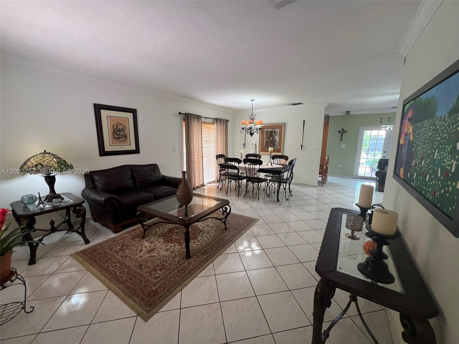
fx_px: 172
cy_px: 172
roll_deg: +0.4
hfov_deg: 106.2
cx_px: 230
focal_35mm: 13
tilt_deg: -10.4
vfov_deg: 89.9
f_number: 1.8
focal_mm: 1.57
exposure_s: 1/60
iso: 200
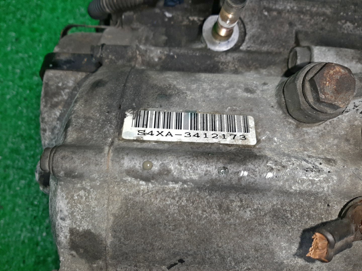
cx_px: 181
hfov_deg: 67.3
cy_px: 136
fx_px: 272
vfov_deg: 53.1
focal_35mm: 26
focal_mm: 3.93
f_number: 1.7
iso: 58
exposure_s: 1/50
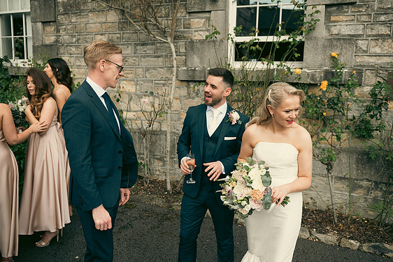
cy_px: 132
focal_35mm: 32
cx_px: 200
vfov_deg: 41.1
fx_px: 349
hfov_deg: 58.7
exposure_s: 1/800
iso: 100
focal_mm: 31
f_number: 3.5
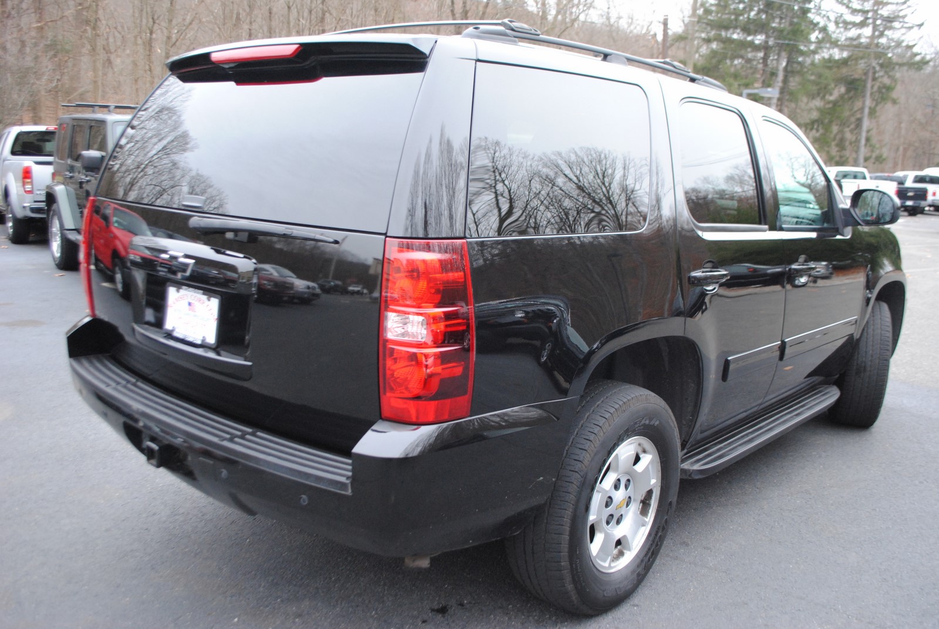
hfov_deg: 57.2
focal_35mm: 33
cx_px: 470
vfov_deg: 40.1
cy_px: 314
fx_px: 862
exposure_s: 1/30
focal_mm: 22
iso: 560
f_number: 3.8
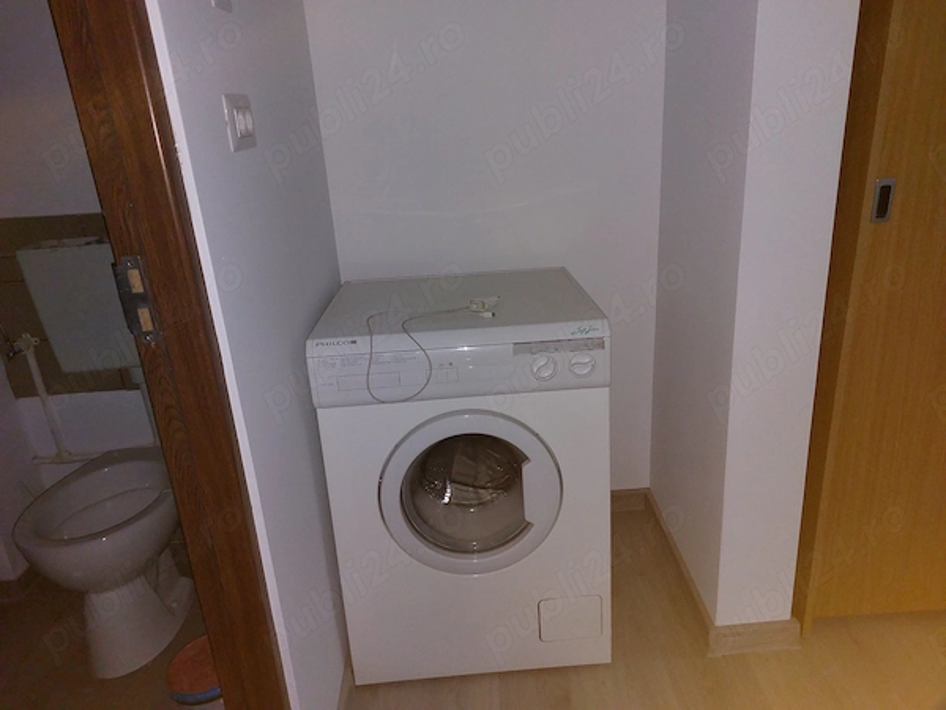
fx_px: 683
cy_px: 355
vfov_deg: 54.9
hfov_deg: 69.4
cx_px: 473
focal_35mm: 25
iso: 320
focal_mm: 5.23
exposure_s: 1/100
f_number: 1.8
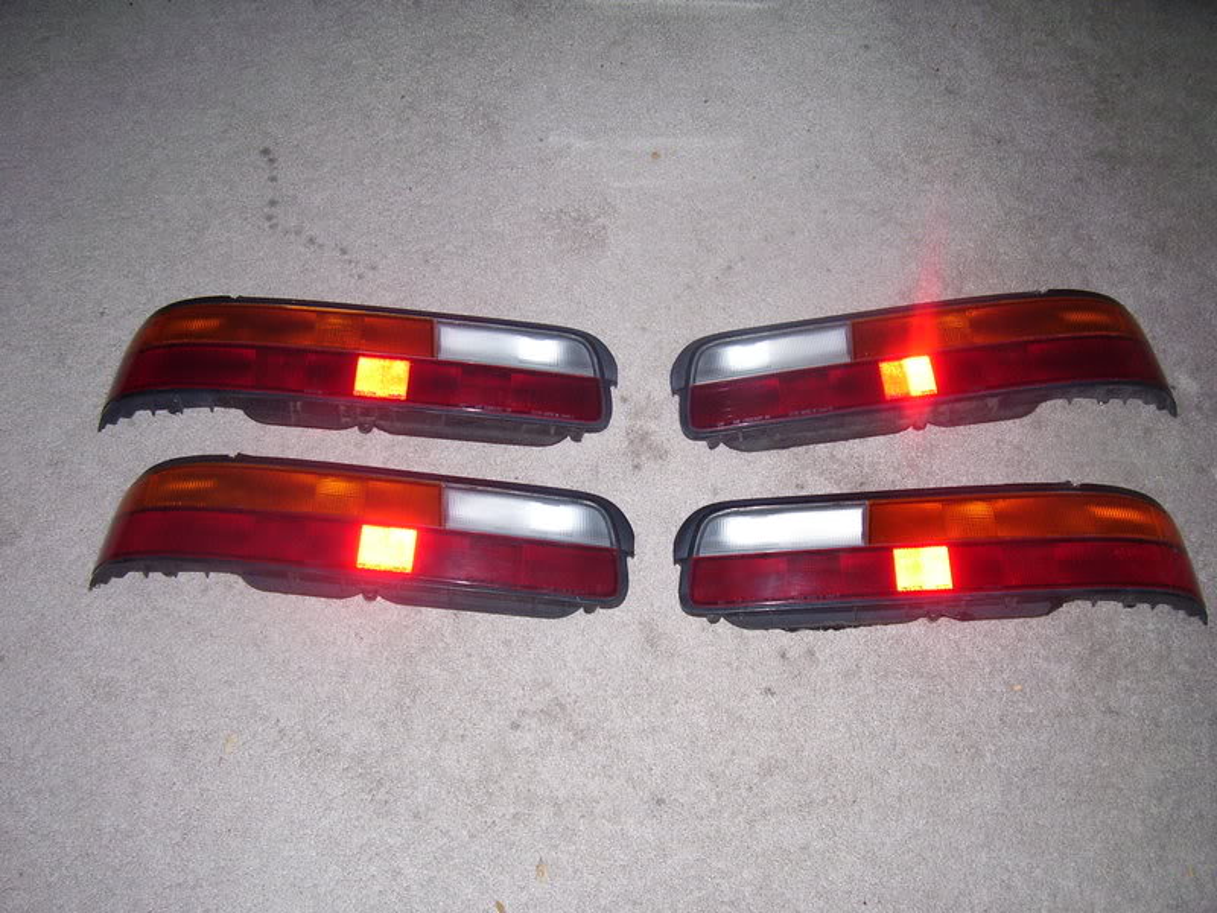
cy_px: 456
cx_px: 608
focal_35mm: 34
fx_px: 1195
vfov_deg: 41.8
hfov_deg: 54.0
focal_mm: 5.6
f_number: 2.7
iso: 125
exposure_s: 1/60
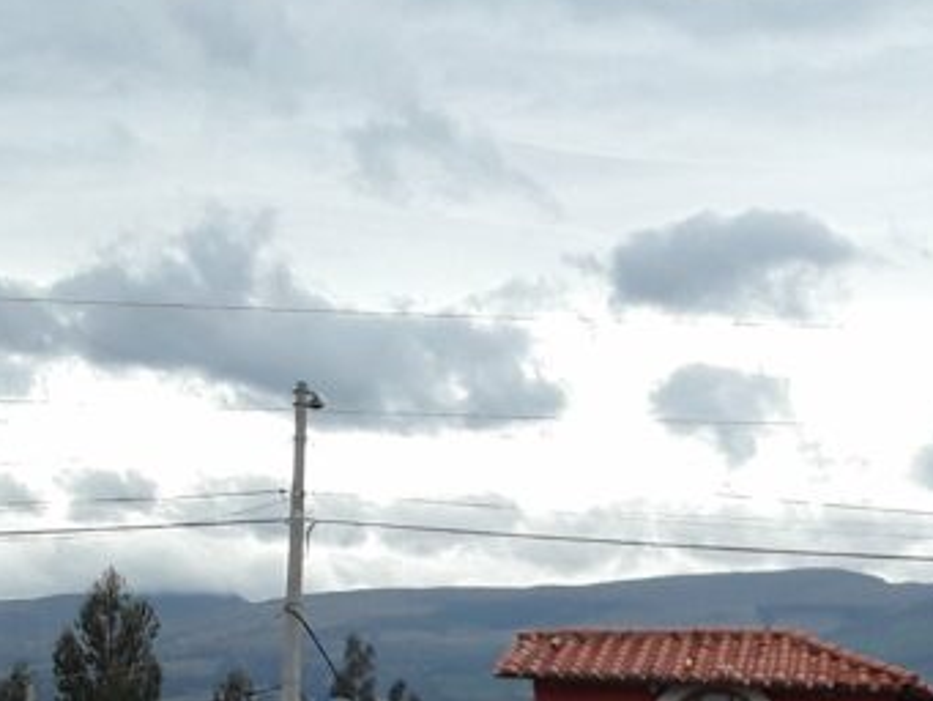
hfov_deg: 20.9
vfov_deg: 15.1
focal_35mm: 93
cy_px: 926
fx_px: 2507
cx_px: 687
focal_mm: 3.3
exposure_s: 1/962
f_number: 2.2
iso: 40
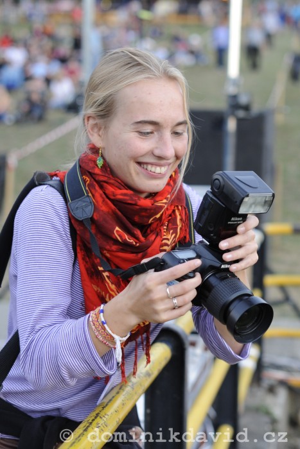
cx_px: 150
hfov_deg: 27.0
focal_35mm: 50
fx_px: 625
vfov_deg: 39.6
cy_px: 224
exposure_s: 1/125
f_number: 2.8
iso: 800
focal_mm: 50
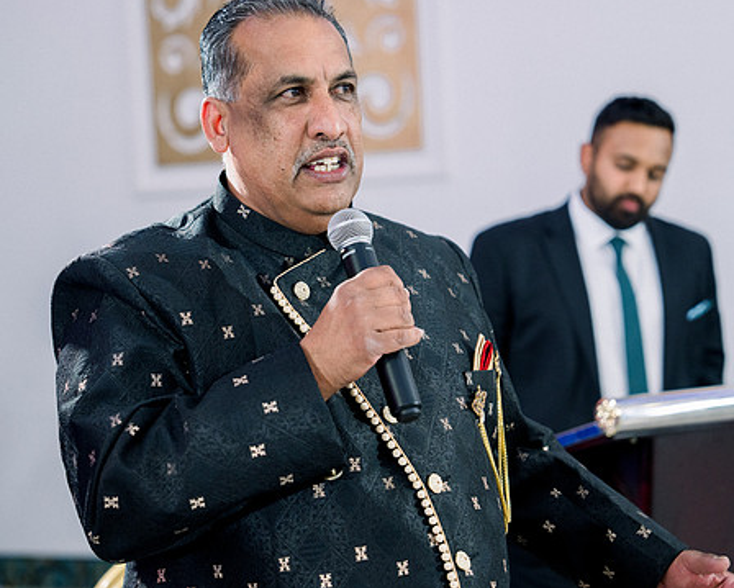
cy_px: 286
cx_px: 410
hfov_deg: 22.5
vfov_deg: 18.1
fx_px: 1848
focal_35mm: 85
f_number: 2.8
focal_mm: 70
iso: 1250
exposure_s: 1/125
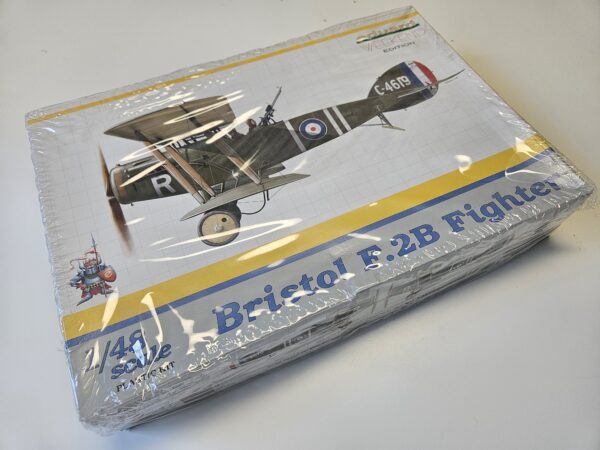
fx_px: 399
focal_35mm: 23
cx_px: 300
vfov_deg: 58.9
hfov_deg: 73.9
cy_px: 225
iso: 125
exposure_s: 1/120
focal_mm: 5.4
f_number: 1.8
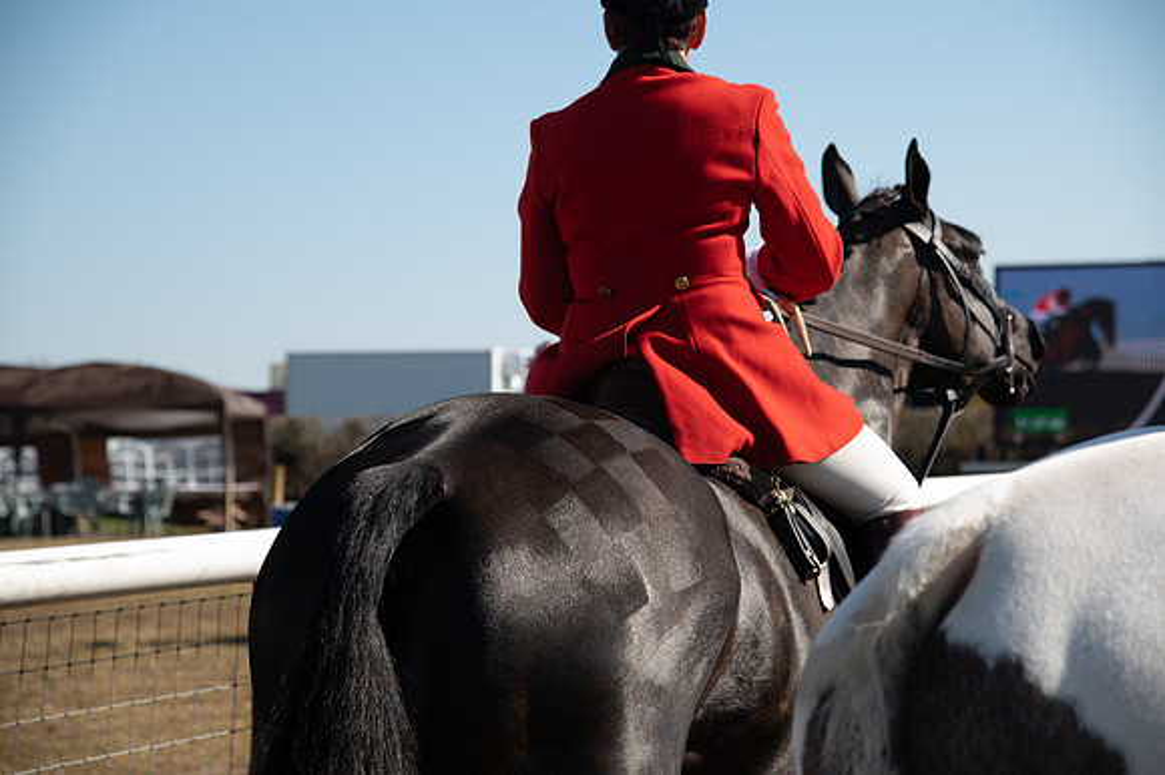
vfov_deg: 13.9
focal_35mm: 98
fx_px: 3169
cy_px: 388
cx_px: 582
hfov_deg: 20.8
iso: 64
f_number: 5
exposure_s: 1/250
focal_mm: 98
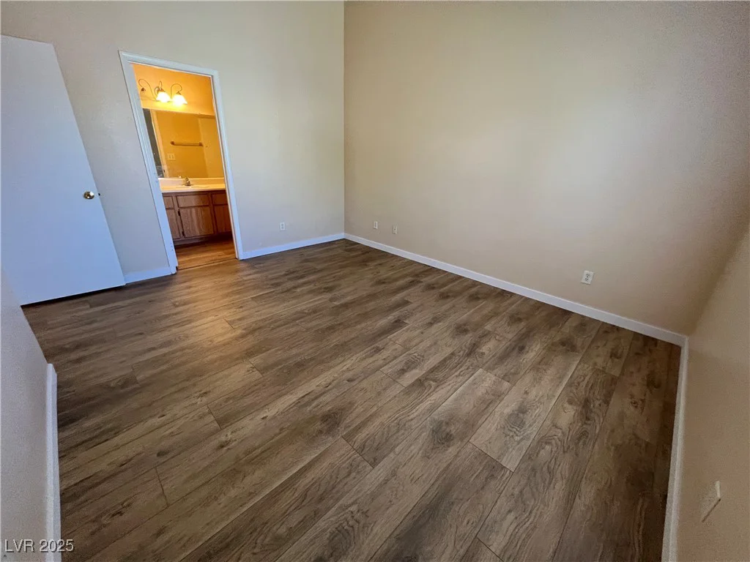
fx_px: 282
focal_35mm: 13
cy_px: 281
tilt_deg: -22.9
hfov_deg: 106.2
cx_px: 375
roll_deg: -2.1
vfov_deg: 89.9
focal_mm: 1.57
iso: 320
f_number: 1.8
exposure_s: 1/60
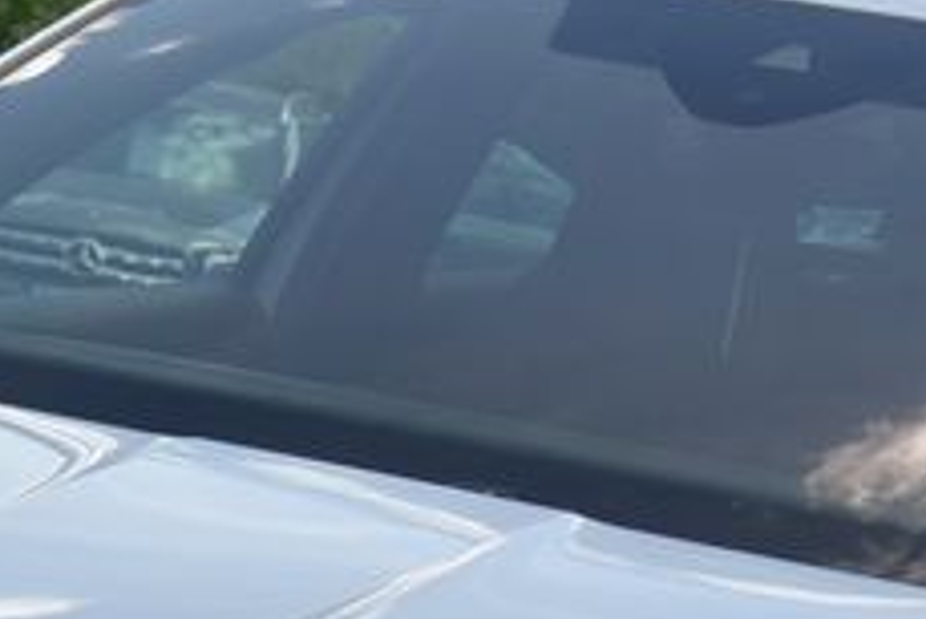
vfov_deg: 6.8
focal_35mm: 197
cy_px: 1109
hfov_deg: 10.4
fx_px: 5070
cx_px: 279
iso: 500
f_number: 9
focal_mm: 44
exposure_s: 1/320
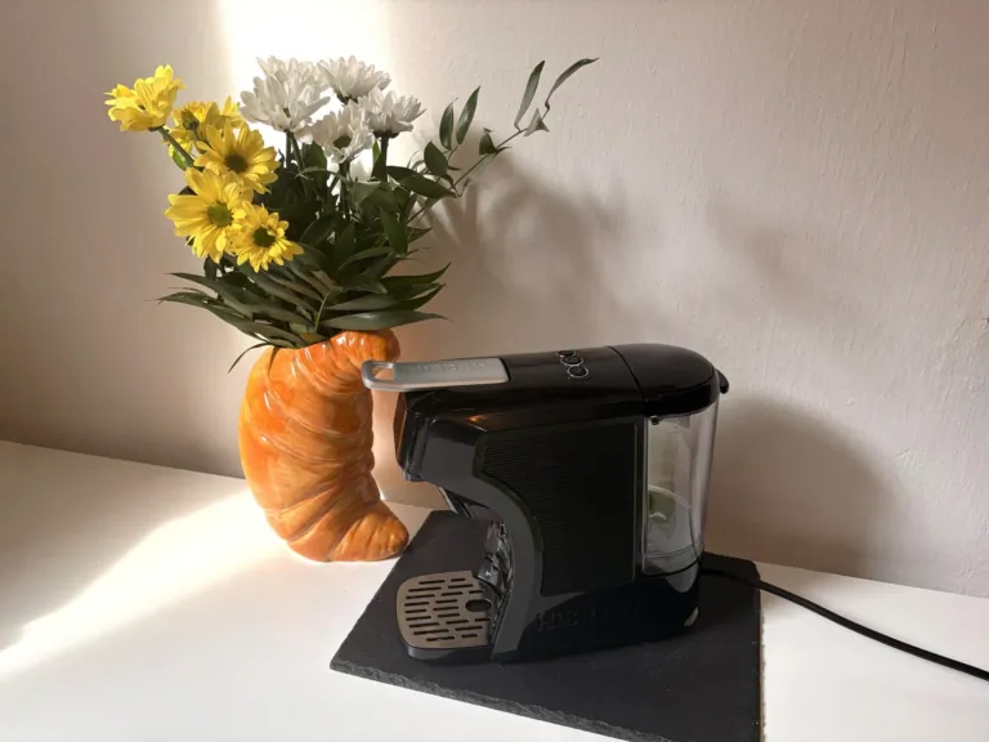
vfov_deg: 53.1
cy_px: 371
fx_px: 743
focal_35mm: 26
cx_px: 494
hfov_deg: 67.3
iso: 125
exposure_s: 1/84
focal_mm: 5.96
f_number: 1.6
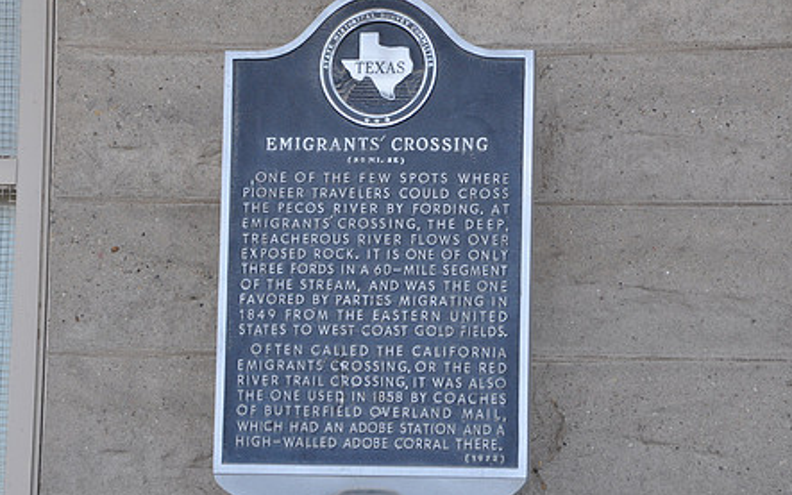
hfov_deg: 14.9
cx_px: 413
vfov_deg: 9.4
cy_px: 248
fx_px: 3022
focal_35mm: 140
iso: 400
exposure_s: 1/80
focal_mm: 70
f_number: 5.3
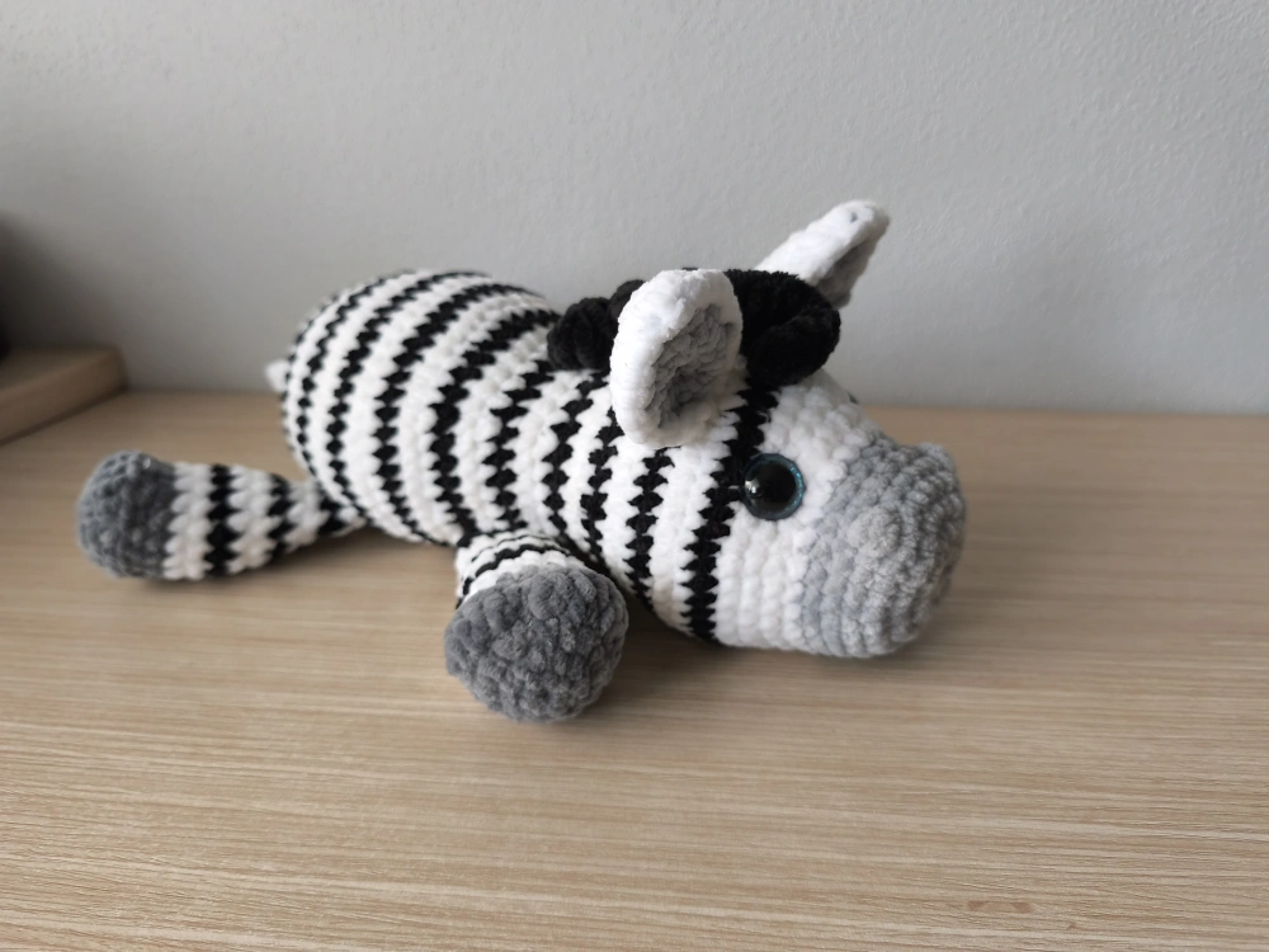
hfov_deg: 73.9
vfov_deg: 58.9
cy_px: 476
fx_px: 843
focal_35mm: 23
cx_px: 634
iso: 320
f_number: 1.6
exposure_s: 1/100
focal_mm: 6.57
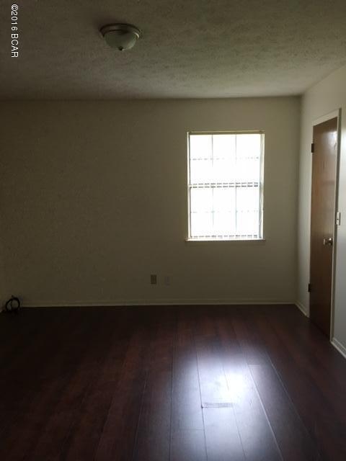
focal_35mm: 29
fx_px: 386
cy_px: 230
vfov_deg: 61.7
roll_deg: +0.6
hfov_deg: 48.2
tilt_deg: -5.2
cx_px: 173
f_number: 2.2
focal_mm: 4.15
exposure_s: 1/30
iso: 80
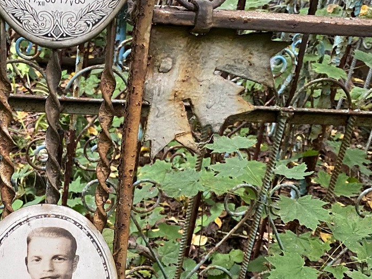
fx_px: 580
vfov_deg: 27.0
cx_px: 75
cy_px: 160
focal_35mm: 54
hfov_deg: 34.5
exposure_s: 1/33
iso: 640
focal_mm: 4.25
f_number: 1.8
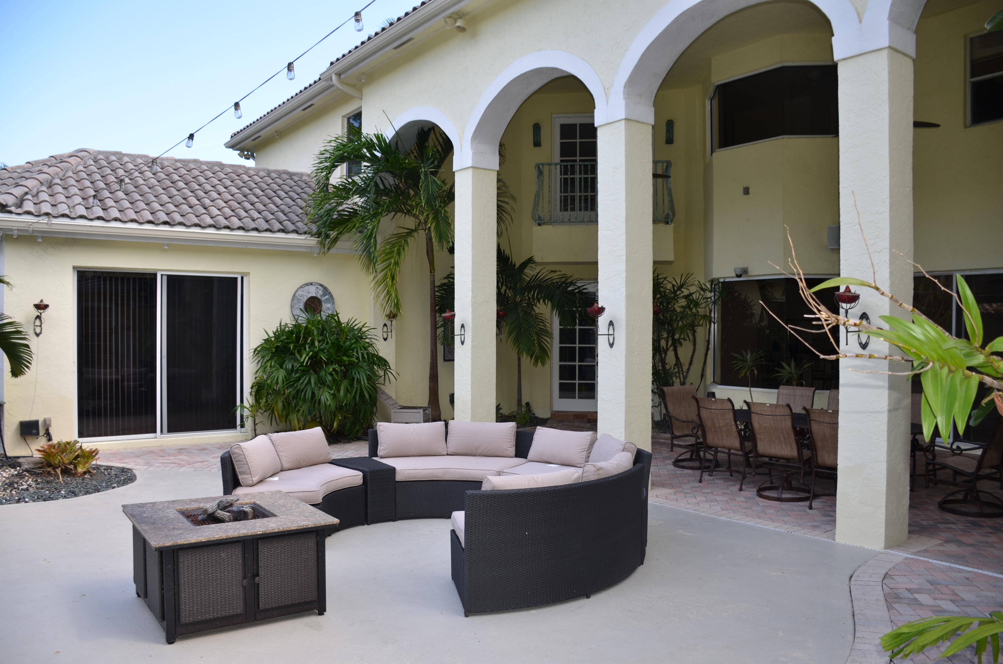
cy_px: 332
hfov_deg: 67.5
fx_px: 751
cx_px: 502
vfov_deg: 47.7
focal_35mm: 27
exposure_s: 1/250
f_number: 4
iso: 100
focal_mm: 18
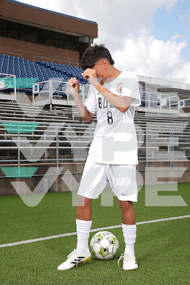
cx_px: 95
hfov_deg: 22.6
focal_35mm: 60
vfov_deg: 33.4
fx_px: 475
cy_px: 142
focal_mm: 60
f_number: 7.1
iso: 80
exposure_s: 1/200
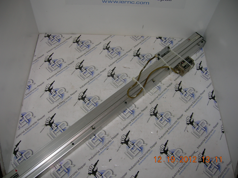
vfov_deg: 41.7
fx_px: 234
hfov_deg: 54.0
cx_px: 119
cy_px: 89
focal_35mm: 34
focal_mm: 5.7
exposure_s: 1/60.1
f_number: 2.9
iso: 50
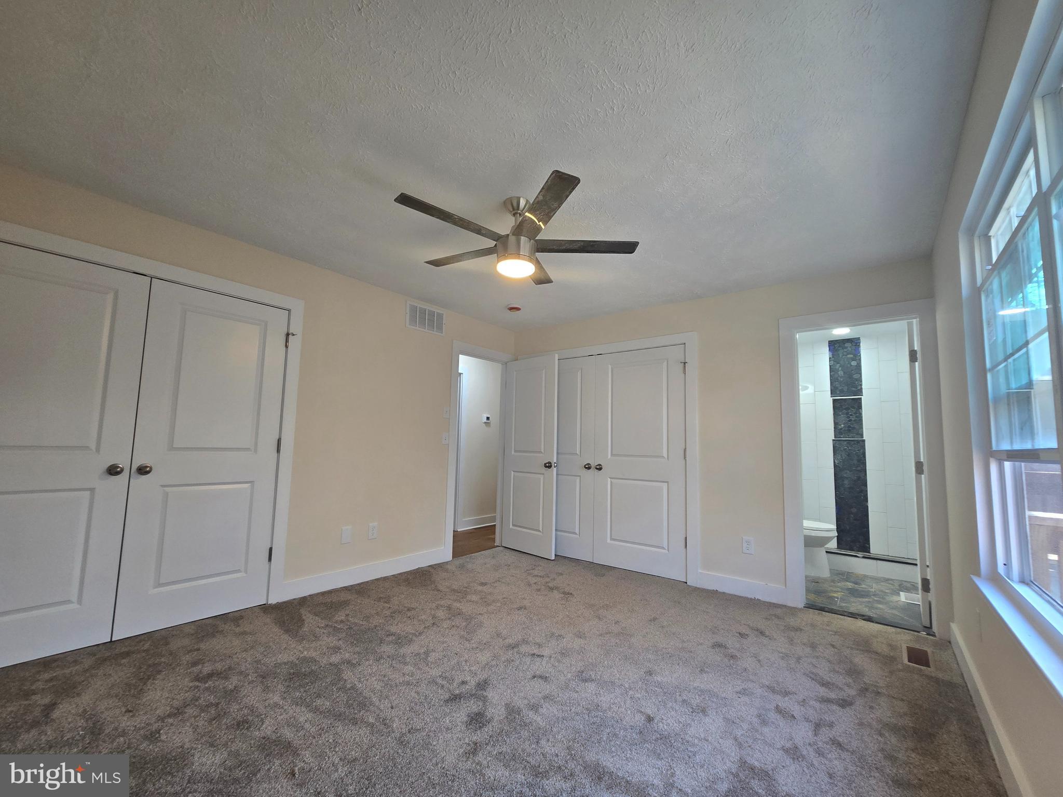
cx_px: 532
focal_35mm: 13
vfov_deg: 89.9
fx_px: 399
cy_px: 398
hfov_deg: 106.2
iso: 100
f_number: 2.2
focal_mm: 2.2
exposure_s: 1/60.2
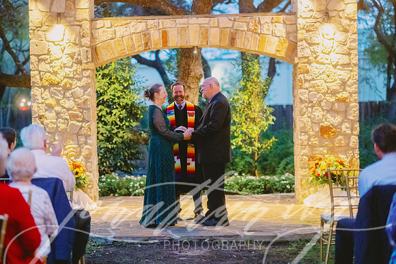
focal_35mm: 85
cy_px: 132
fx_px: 935
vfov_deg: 16.1
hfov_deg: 23.9
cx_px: 198
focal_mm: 85
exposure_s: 1/200
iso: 6400
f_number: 2
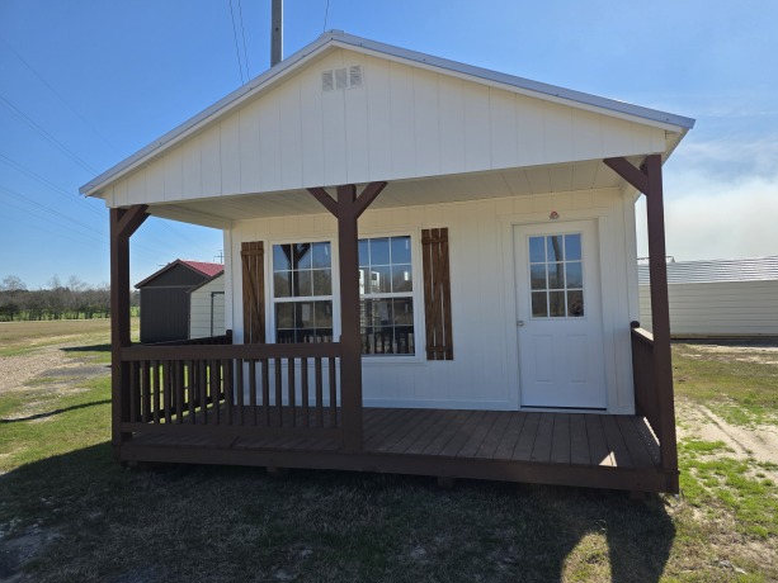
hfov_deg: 71.6
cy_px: 283
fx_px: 540
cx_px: 405
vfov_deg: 56.8
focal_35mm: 24
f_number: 1.7
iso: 80
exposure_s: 1/7333
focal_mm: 6.3
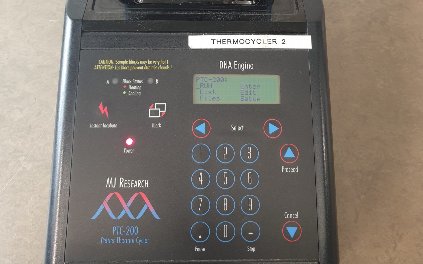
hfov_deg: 52.7
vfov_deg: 32.6
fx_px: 427
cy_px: 22
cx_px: 212
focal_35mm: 37
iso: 160
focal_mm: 4.3
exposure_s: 1/50
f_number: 1.5
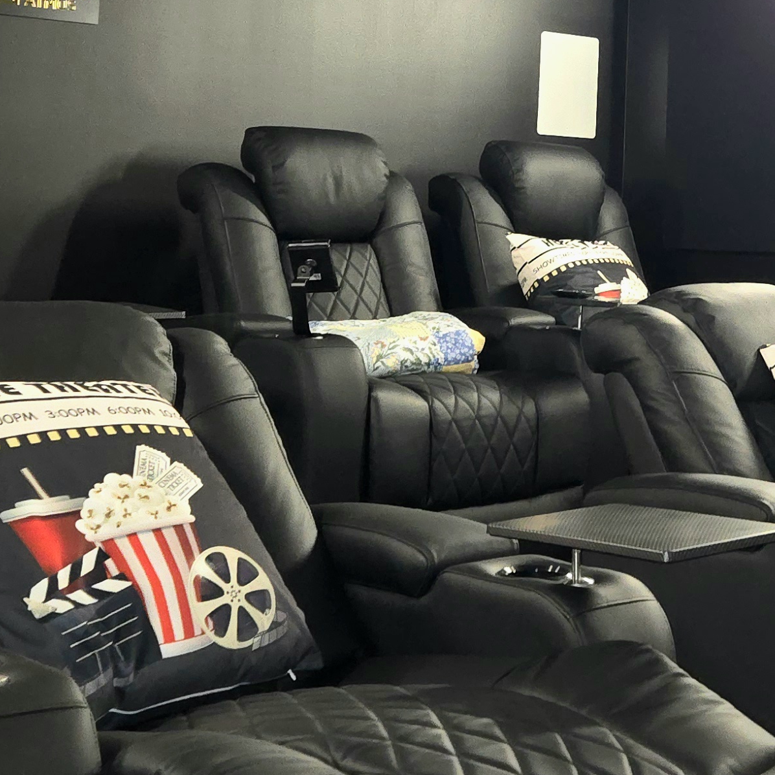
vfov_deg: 24.7
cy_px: 93
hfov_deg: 24.5
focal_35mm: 68
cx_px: 728
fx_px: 1722
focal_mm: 5.4
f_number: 1.8
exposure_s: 1/12
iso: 320
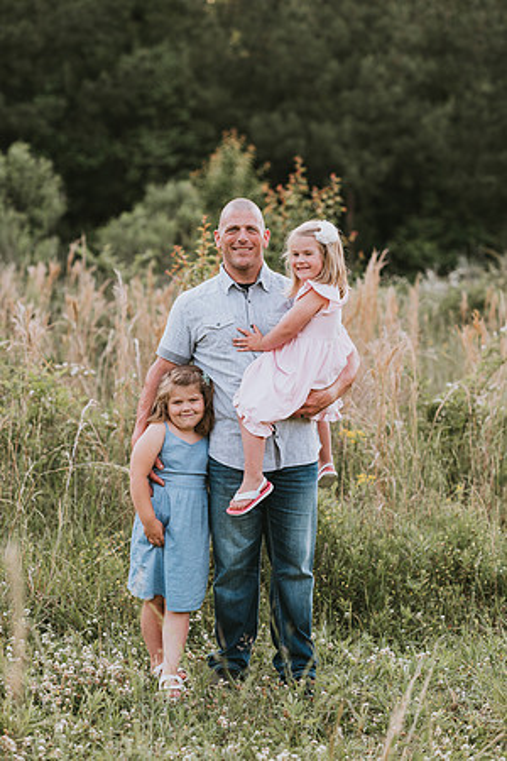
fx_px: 1795
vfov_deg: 23.9
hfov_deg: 16.1
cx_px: 254
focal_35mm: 85
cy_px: 380
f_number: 2.5
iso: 200
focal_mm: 85
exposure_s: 1/320
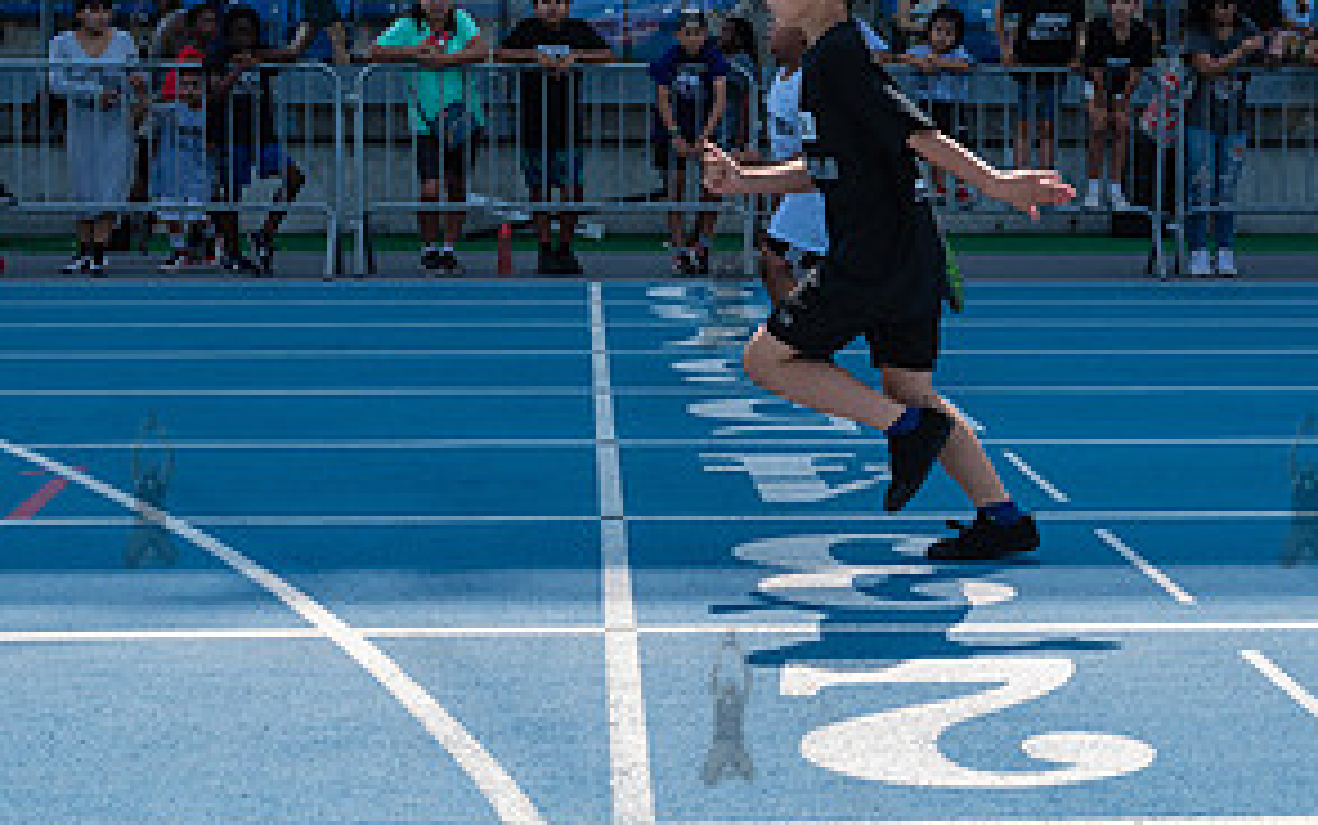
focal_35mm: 72
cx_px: 709
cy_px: 271
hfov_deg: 28.6
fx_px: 2587
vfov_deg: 18.1
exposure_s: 1/1250
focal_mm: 35
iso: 400
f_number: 5.6
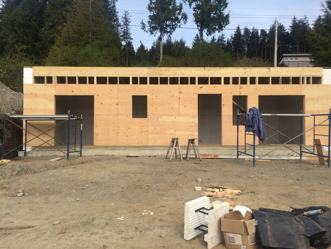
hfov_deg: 61.7
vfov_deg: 48.2
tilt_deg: +0.5
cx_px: 166
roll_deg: +0.5
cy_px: 124
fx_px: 277
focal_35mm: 29
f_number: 2.2
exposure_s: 1/1786
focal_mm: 4.15
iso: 32
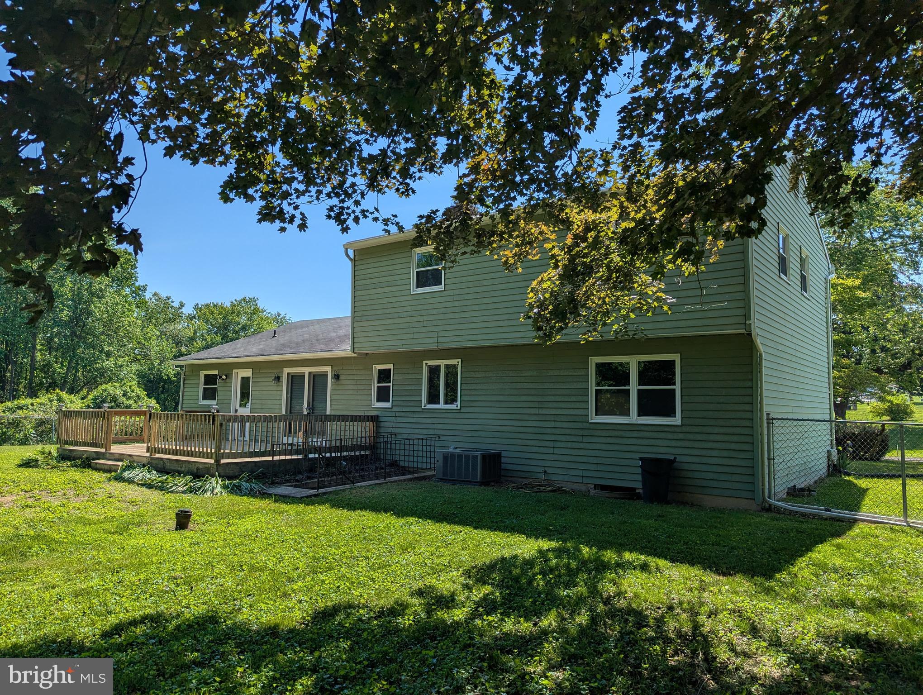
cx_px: 462
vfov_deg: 56.9
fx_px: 641
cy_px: 348
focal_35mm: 24
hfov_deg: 71.5
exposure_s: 1/2976
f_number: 1.85
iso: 50
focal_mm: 6.81
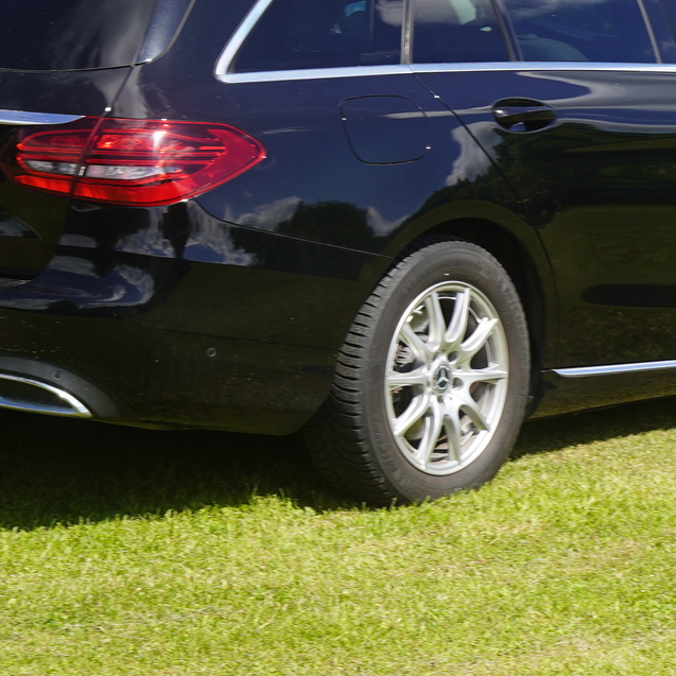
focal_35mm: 160
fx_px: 3535
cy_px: 207
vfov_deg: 10.9
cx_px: 412
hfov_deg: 10.9
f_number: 8
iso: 100
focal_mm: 50
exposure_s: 1/160
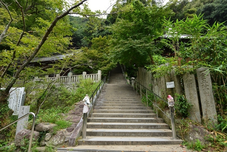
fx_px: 114
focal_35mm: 18
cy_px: 76
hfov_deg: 90.0
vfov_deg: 67.4
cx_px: 114
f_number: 6.3
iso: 400
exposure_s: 1/160
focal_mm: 18
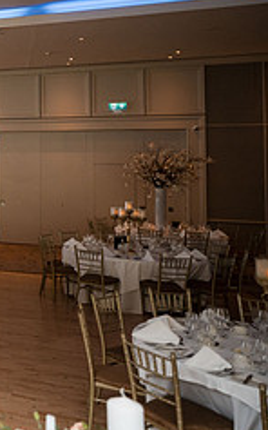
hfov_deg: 19.3
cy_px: 151
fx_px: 515
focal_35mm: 44
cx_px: -248
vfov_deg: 44.8
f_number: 2.8
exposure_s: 1/500
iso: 1250
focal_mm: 17.6
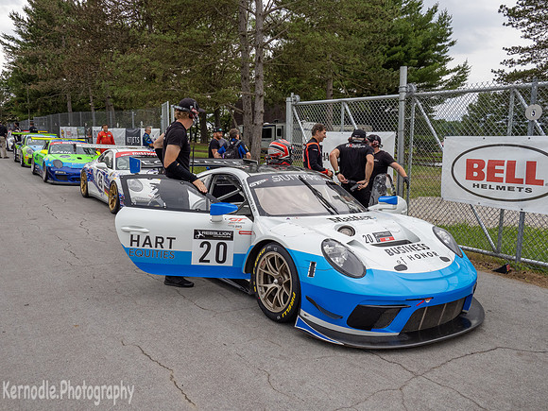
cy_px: 206
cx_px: 274
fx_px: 443
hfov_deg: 63.4
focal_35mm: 28
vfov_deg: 49.7
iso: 320
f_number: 8
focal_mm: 14
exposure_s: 1/200
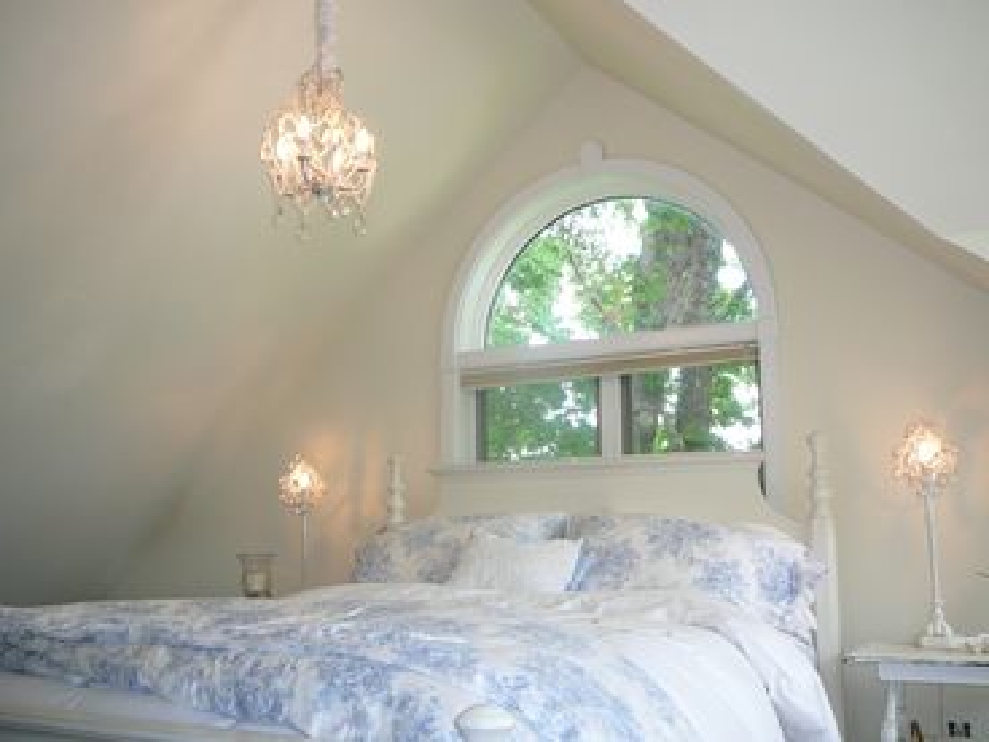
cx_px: 494
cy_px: 371
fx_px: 1000
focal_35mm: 35
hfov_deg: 52.6
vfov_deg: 40.7
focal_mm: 5.2
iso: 100
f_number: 2.8
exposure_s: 1/50
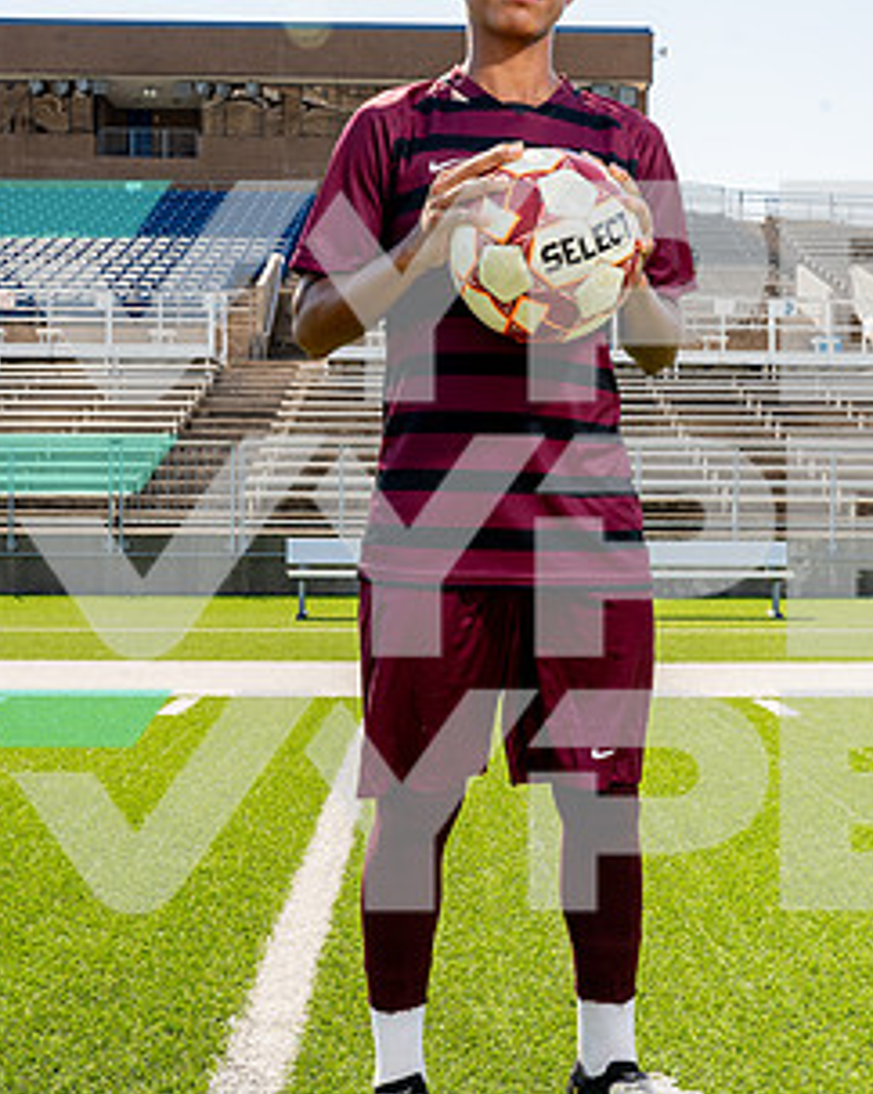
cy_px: 549
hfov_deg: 32.7
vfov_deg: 40.4
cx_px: 494
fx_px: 1487
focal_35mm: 46
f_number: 11
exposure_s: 1/250
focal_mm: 33
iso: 320
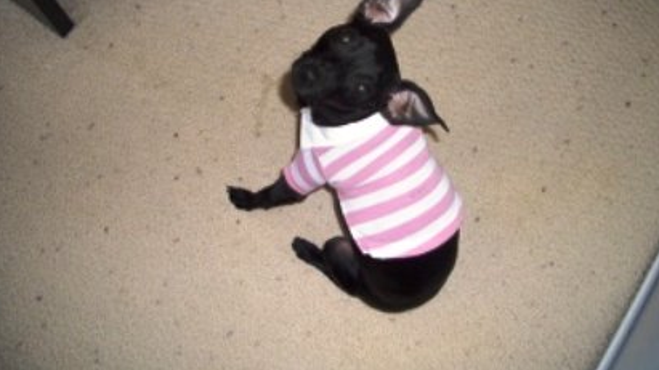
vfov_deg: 30.3
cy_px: 137
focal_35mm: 39
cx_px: 329
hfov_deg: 51.6
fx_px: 681
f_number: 2.6
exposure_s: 1/60
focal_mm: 5.8
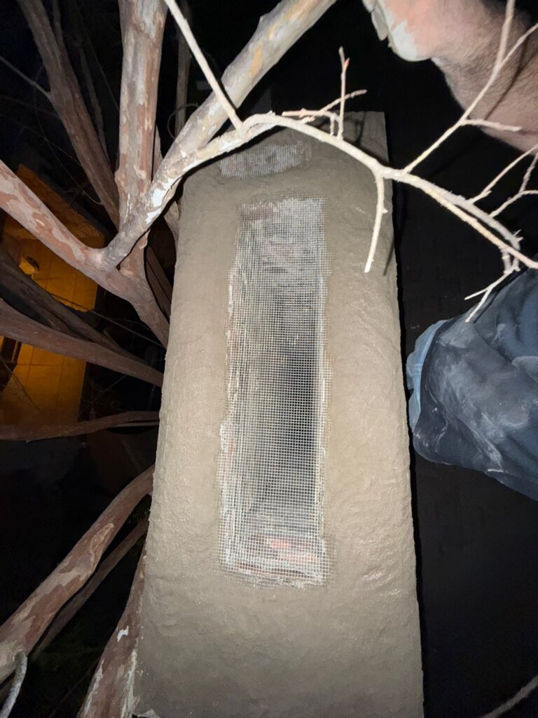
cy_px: 359
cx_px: 269
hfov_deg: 85.7
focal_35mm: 14
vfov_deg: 102.1
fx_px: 290
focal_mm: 2.22
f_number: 2.2
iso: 160
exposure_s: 1/26
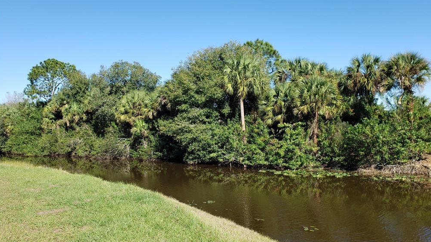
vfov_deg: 40.2
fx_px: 331
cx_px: 217
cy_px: 128
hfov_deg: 66.1
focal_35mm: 29
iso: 50
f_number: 2.4
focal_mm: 4.3
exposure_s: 1/887
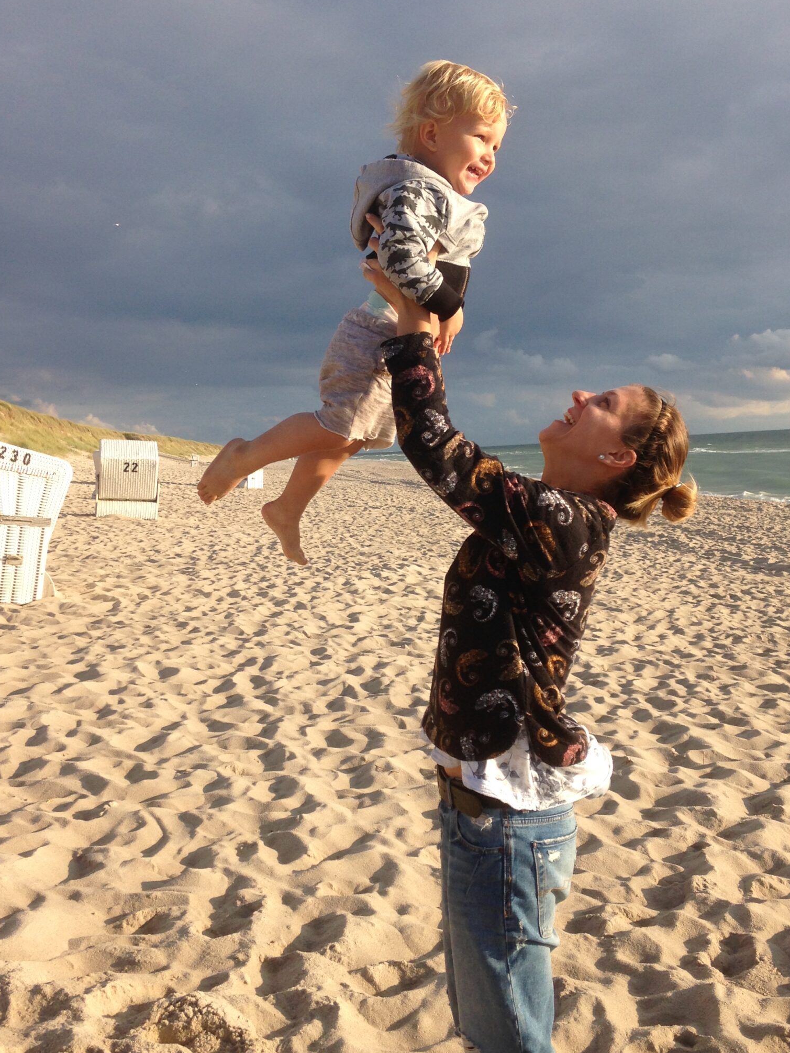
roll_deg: +1.7
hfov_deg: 34.4
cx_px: 407
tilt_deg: -3.3
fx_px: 1278
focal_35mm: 42
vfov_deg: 44.8
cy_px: 531
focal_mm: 4.12
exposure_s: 1/1178
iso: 50
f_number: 2.4
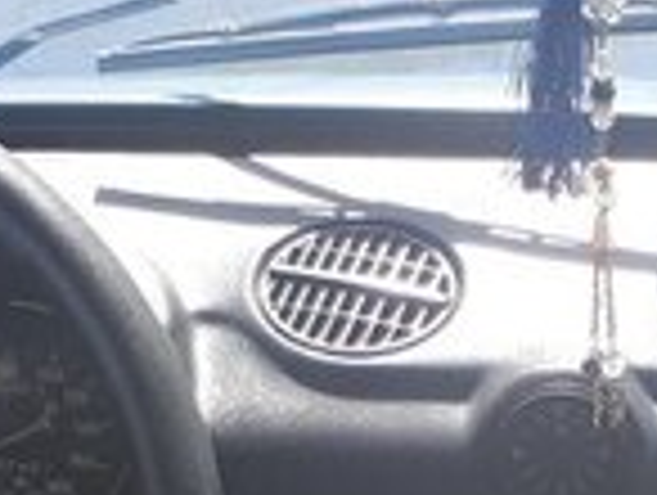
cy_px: 713
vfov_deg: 11.7
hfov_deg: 16.0
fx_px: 2319
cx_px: 558
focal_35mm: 122
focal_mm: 3.6
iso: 40
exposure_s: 1/208
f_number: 1.9
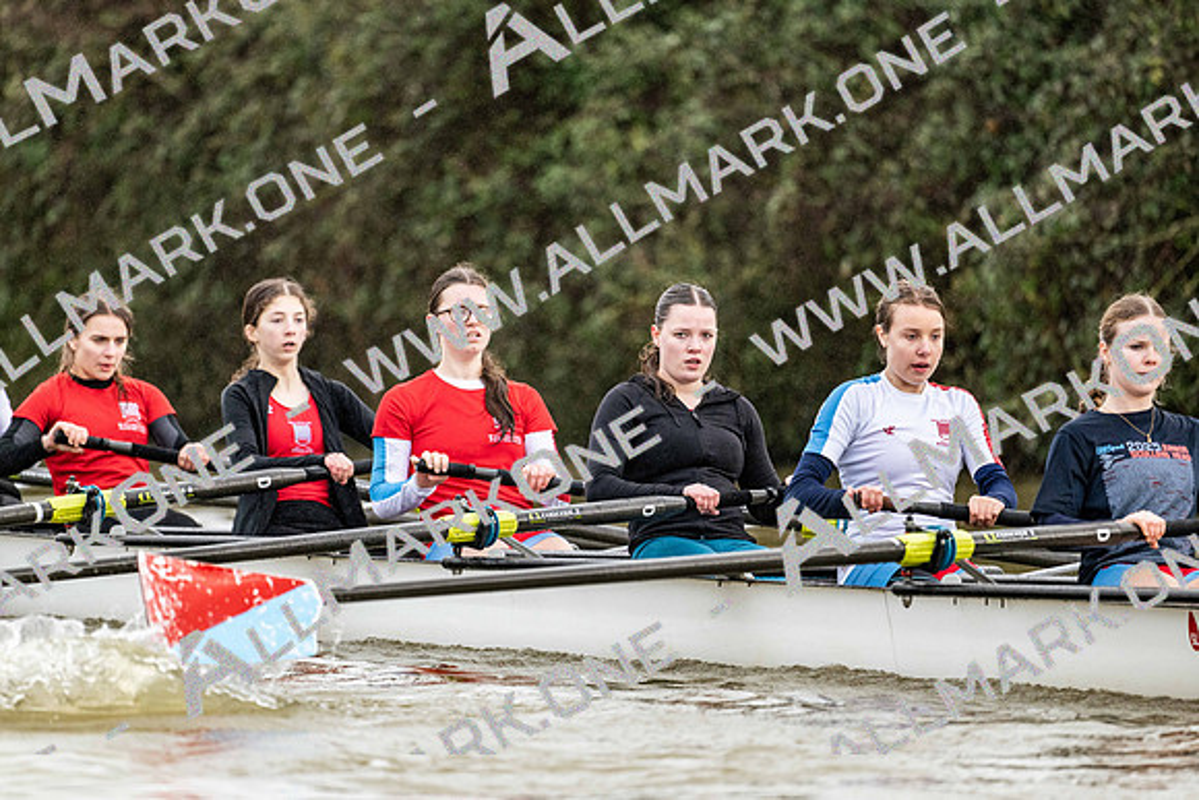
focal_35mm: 400
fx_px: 13325
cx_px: 600
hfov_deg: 5.2
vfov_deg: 3.4
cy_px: 400
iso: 1800
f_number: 4.5
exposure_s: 1/1600
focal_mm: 400
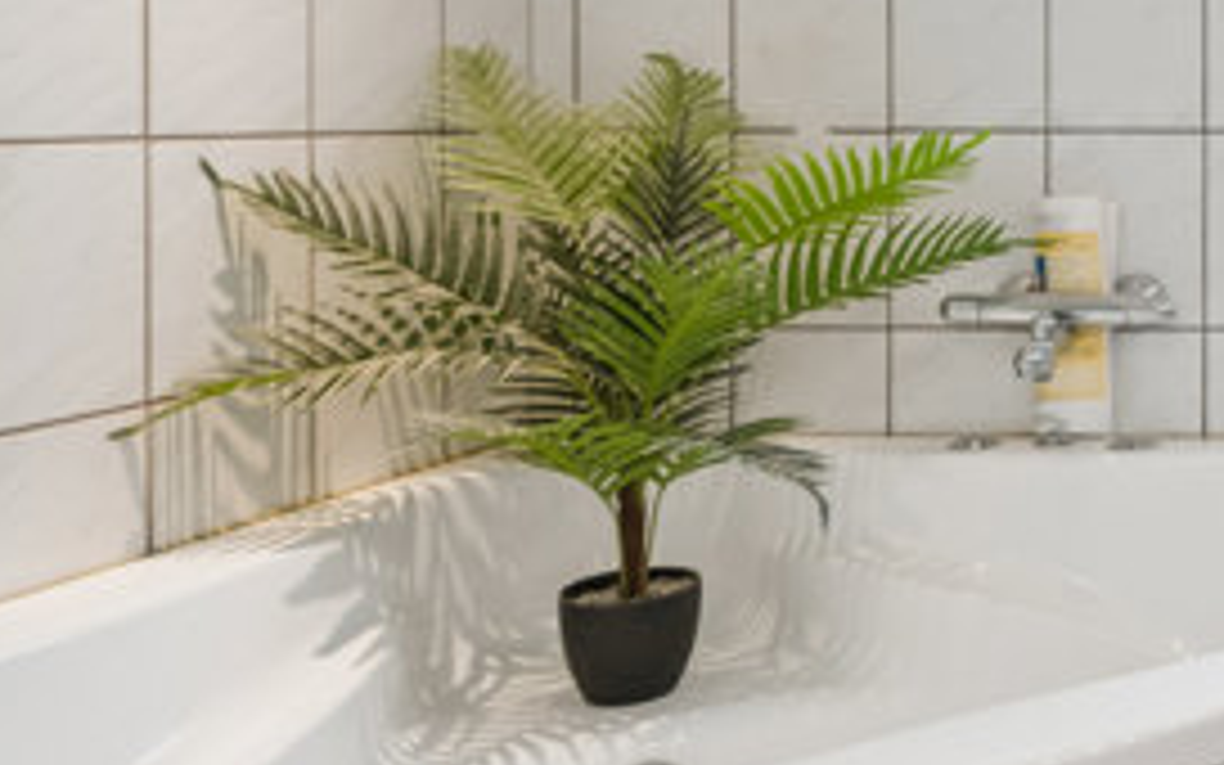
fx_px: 1701
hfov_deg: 31.3
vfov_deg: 24.9
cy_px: 142
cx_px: 1566
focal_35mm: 51
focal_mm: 17
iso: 250
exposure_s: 1/6
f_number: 10
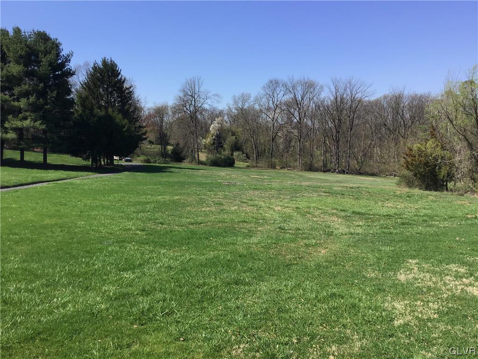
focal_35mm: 31
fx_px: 428
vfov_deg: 45.4
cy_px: 180
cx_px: 239
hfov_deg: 58.4
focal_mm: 3.3
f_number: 2.4
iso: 25
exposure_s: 1/1058
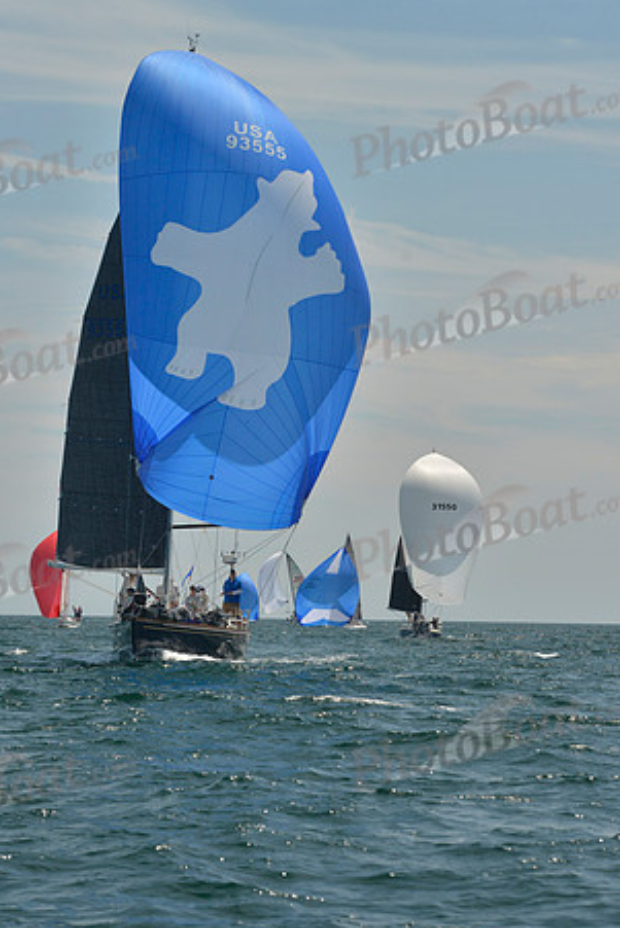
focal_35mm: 144
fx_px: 3717
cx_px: 244
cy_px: 451
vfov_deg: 14.2
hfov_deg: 9.5
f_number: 8
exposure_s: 1/800
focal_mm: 112
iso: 400
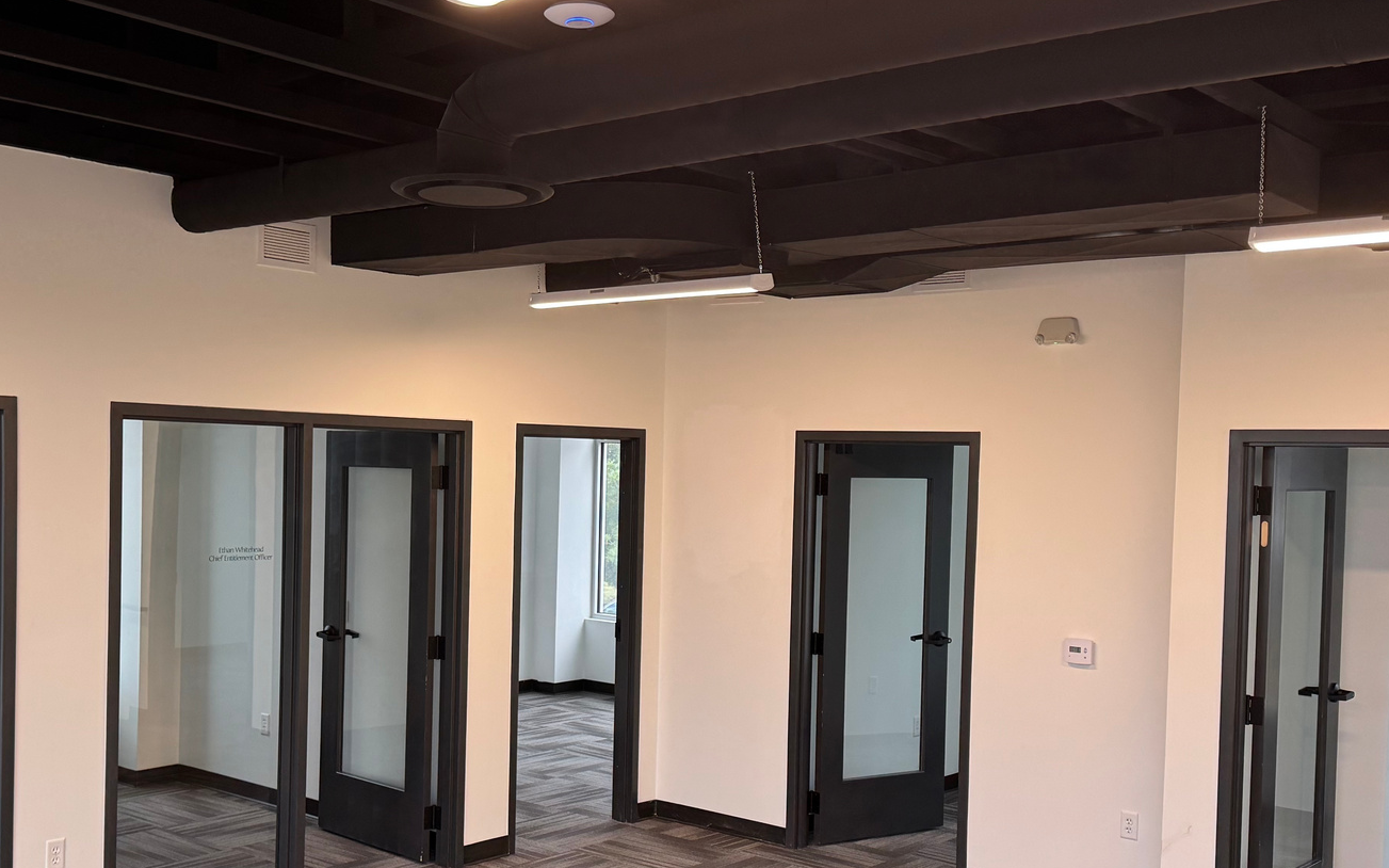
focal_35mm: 40
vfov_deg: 31.9
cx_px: 560
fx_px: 1514
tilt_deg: -3.3
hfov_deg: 49.0
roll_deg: -1.5
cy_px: 516
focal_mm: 6.76
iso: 200
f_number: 1.78
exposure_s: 1/120
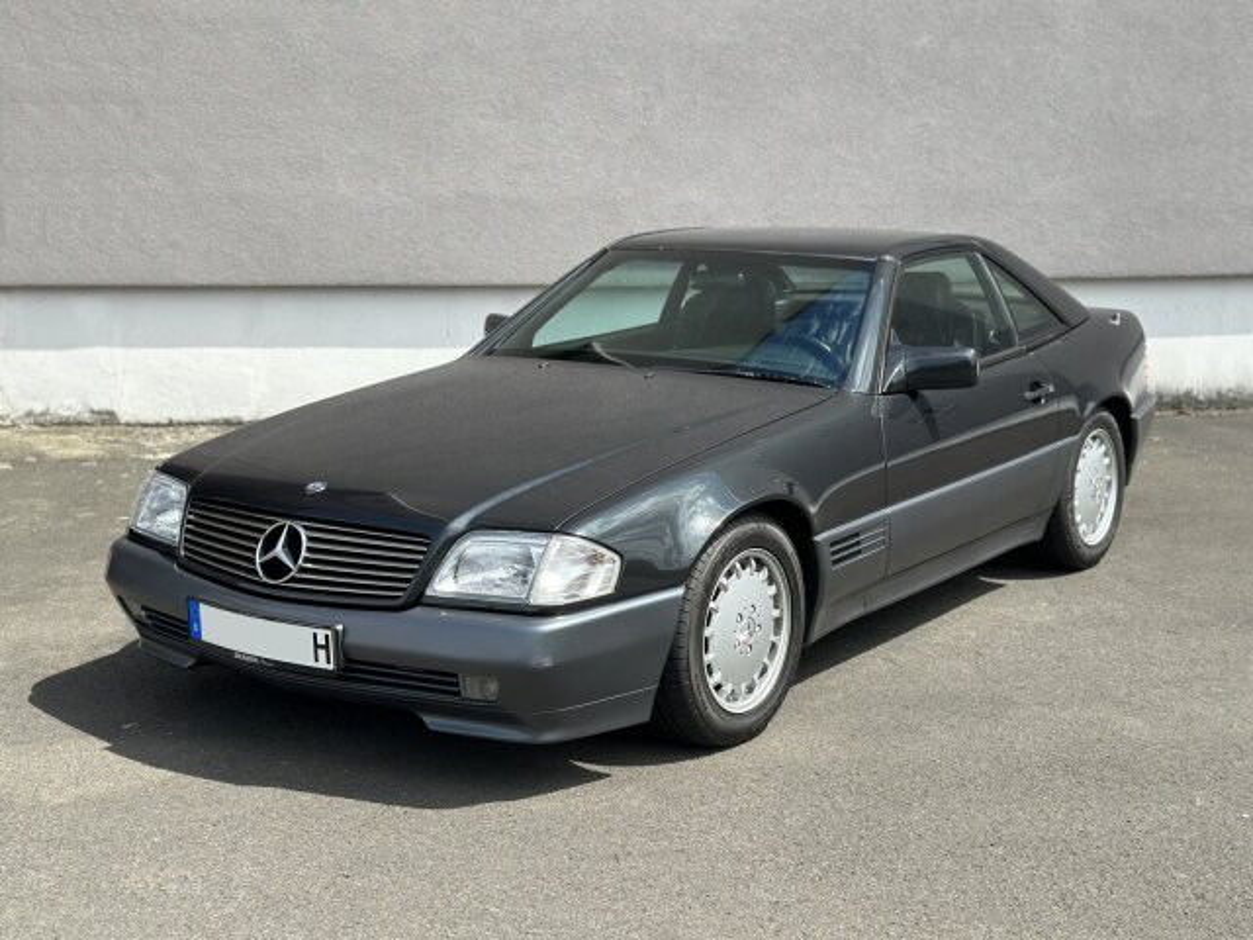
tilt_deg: -9.2
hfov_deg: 39.7
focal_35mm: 48
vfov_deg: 30.3
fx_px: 1737
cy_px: 470
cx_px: 626
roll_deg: +0.4
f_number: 1.78
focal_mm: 6.86
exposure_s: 1/3731
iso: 100
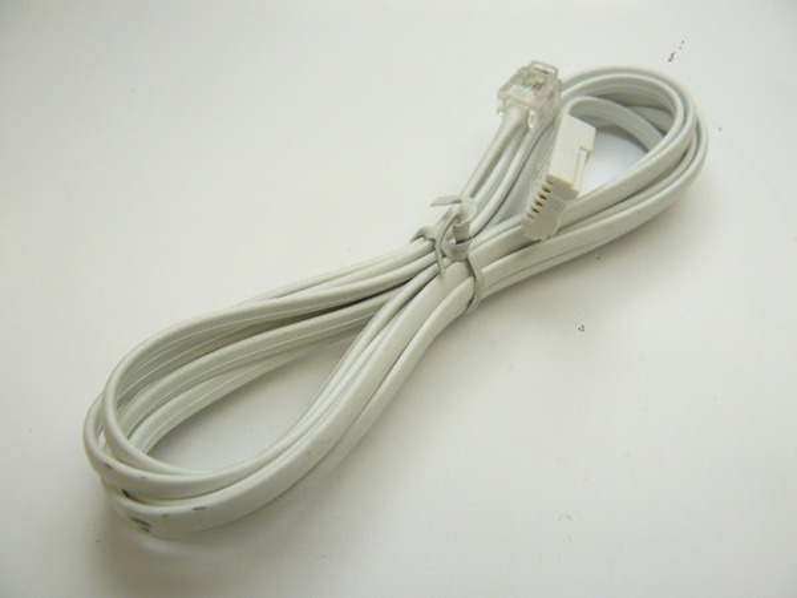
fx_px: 829
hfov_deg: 51.4
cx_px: 398
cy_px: 299
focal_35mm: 36
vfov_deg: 39.7
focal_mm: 6
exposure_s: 1/60
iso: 100
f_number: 2.8
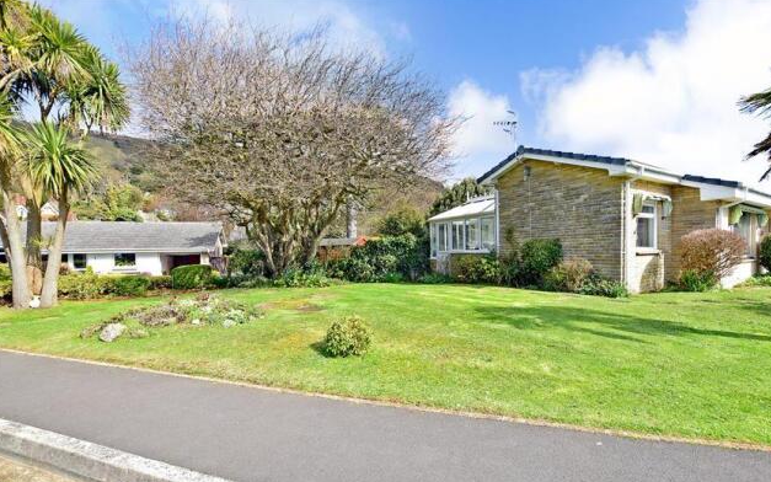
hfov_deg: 97.8
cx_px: 396
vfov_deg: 71.1
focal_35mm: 16
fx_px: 336
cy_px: 263
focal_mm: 10
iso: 400
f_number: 10
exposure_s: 1/400
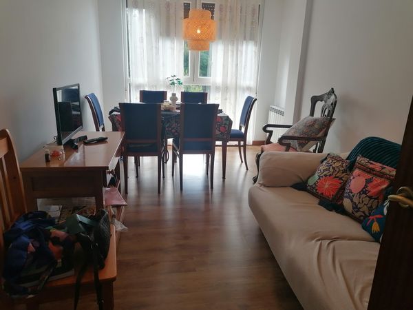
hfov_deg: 65.3
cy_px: 155
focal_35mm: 27
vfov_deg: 51.4
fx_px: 322
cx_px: 206
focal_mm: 4.75
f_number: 1.8
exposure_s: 1/120
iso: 80
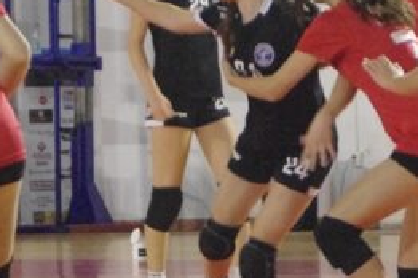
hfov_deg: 6.4
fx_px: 3711
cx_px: 204
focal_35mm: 320
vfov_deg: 4.3
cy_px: 104
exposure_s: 1/125
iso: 6400
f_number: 5.6
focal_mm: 73
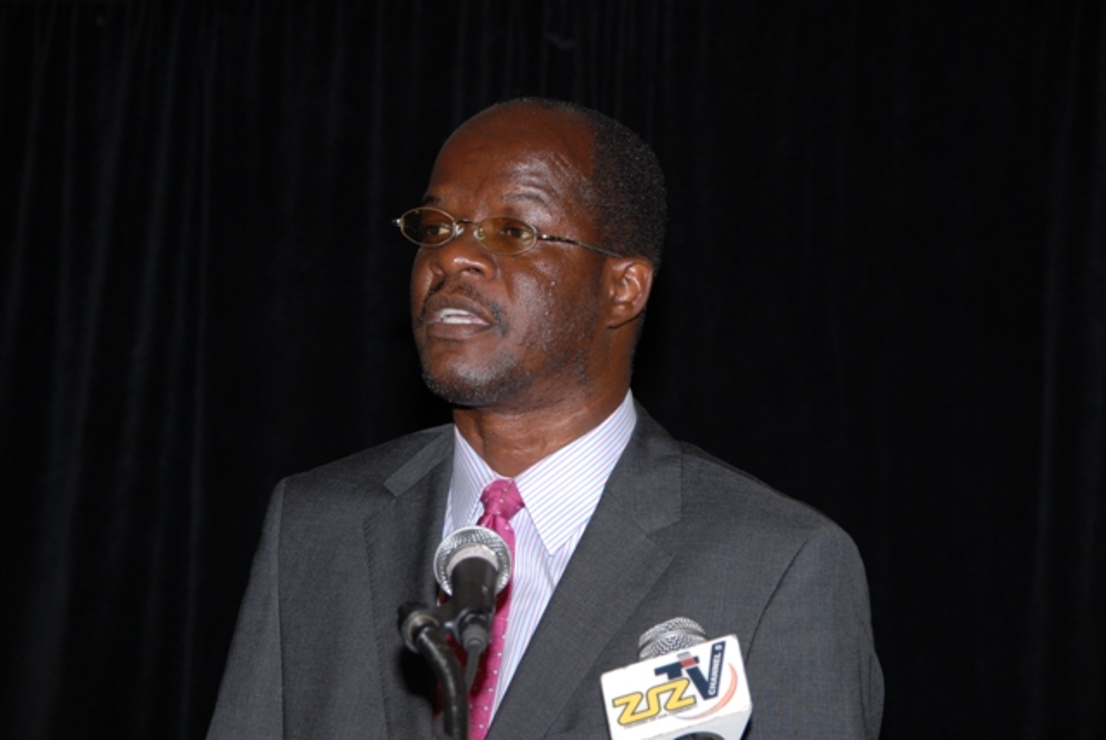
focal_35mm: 135
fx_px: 4151
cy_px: 370
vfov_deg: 10.2
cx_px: 553
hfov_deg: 15.2
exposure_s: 1/60
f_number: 5.3
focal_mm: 90
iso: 200
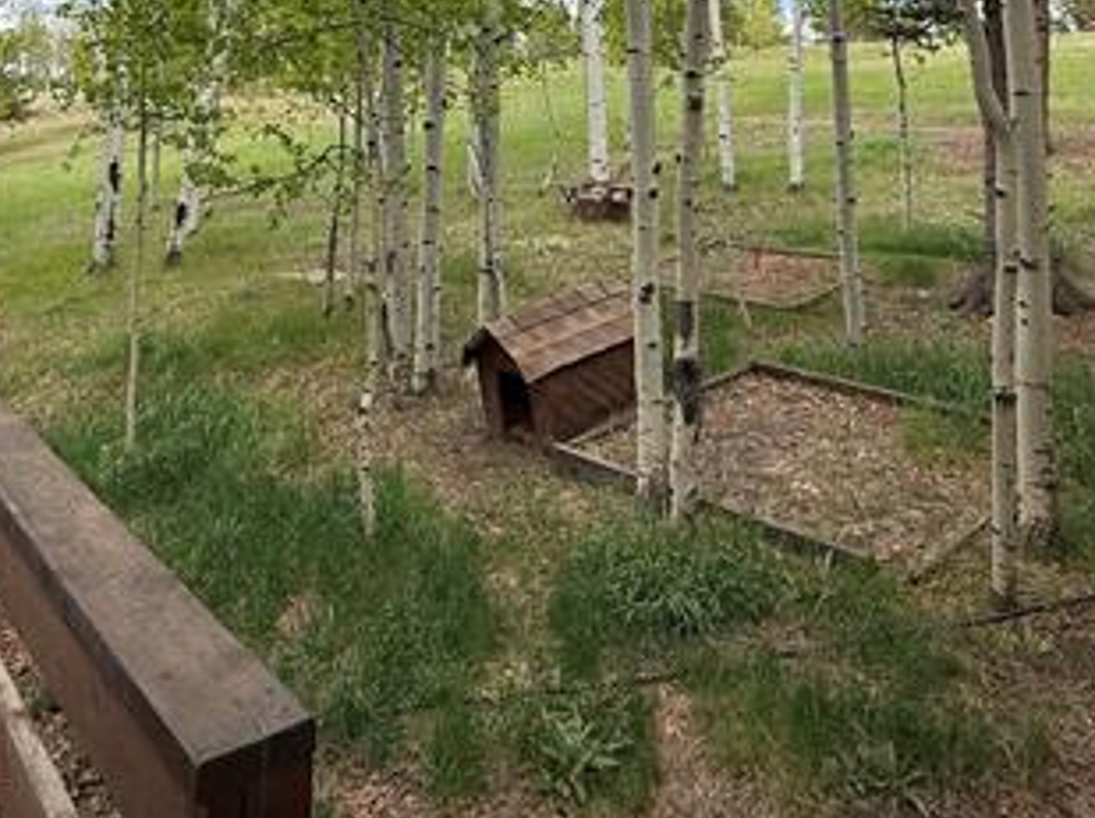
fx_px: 916
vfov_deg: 42.6
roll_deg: -1.9
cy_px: 30
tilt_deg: +7.4
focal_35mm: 29
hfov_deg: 60.9
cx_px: 408
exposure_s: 1/644
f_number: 2.2
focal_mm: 2.22
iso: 64
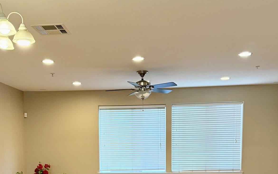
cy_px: 193
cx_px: 129
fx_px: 379
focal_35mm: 50
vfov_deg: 24.1
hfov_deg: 40.3
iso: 320
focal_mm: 6.76
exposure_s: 1/120
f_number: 1.78
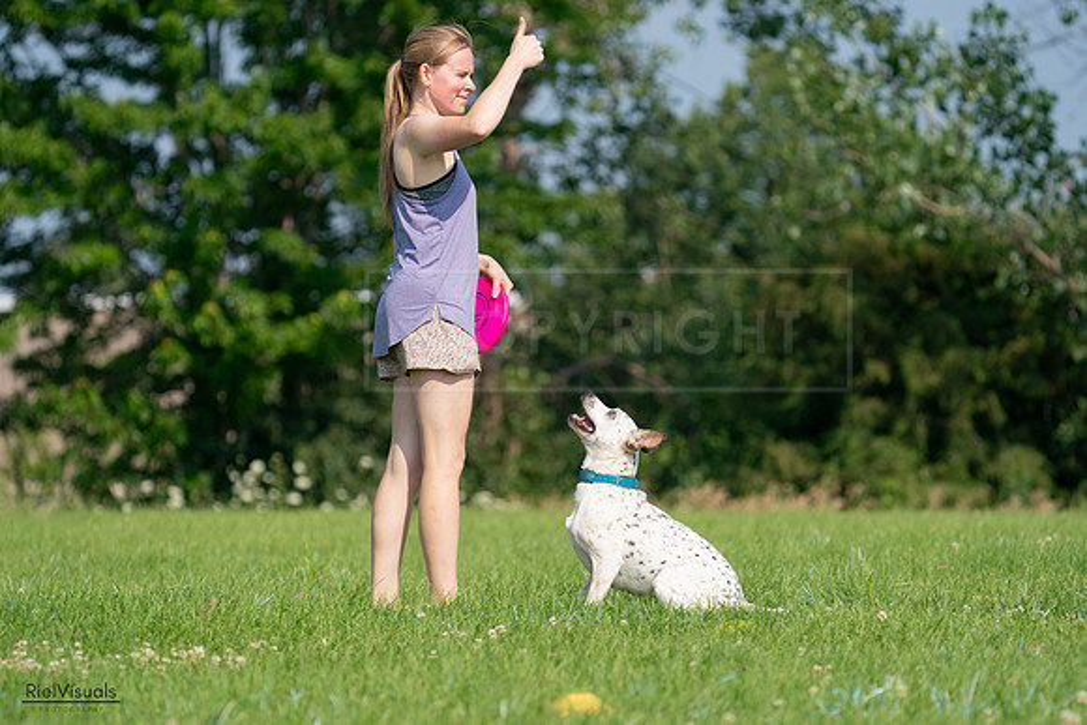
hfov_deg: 7.1
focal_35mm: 289
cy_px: 362
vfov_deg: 4.8
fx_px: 8728
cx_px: 544
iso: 1000
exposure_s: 1/4000
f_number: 6.3
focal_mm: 289
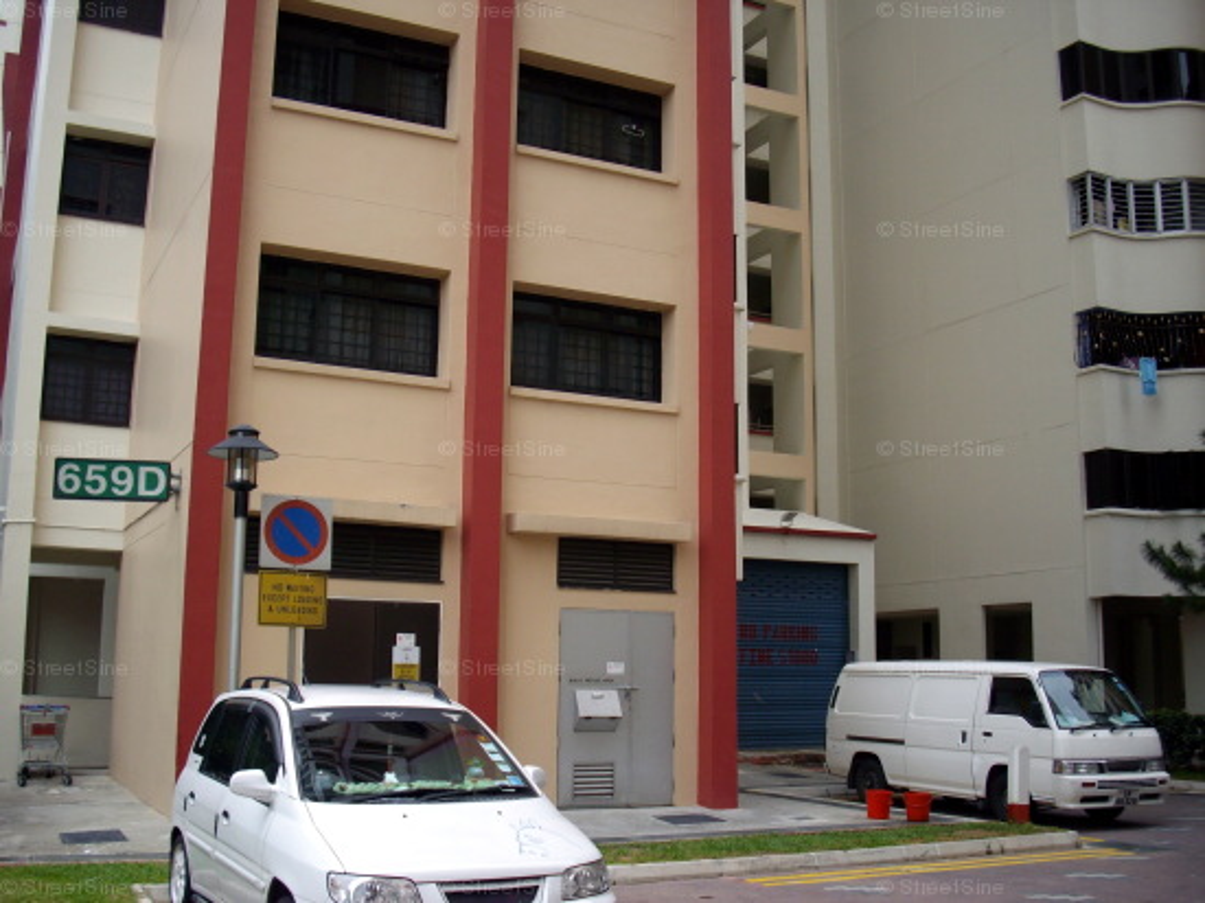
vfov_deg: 38.6
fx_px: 1287
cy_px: 452
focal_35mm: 37
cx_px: 602
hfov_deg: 50.2
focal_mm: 6.2
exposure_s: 1/400
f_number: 2.8
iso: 80
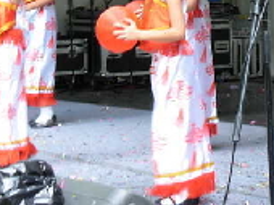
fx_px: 1565
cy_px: -81
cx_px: 182
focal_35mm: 198
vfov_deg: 7.4
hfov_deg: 10.0
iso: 79
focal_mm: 11.5
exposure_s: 1/13
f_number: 3.5
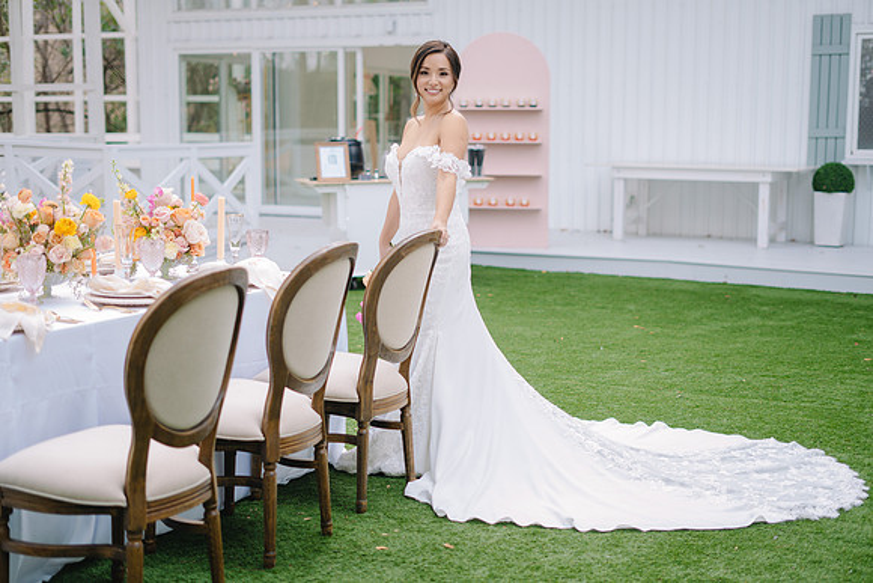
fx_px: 1276
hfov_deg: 37.8
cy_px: 299
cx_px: 454
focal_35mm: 53
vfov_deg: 25.7
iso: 50
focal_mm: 50
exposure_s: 1/160
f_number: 2
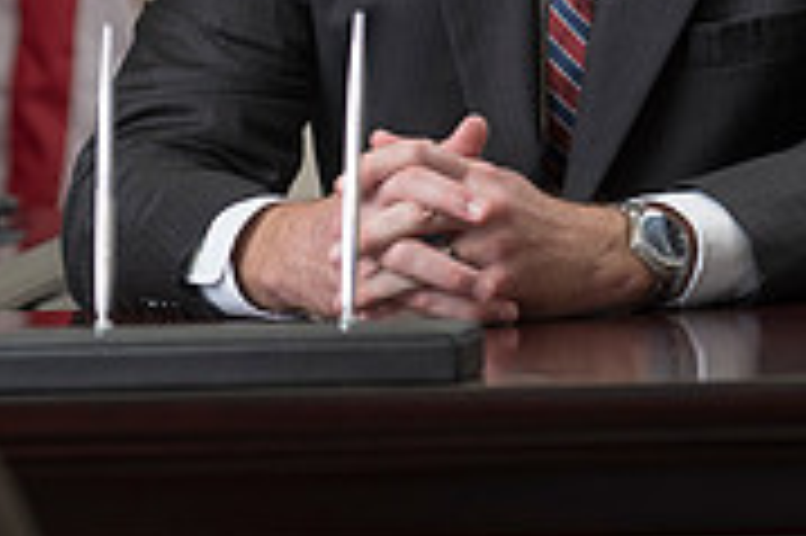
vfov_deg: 3.8
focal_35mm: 364
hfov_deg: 5.7
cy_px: -182
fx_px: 8142
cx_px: 701
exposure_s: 1/200
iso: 125
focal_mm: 100
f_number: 3.5
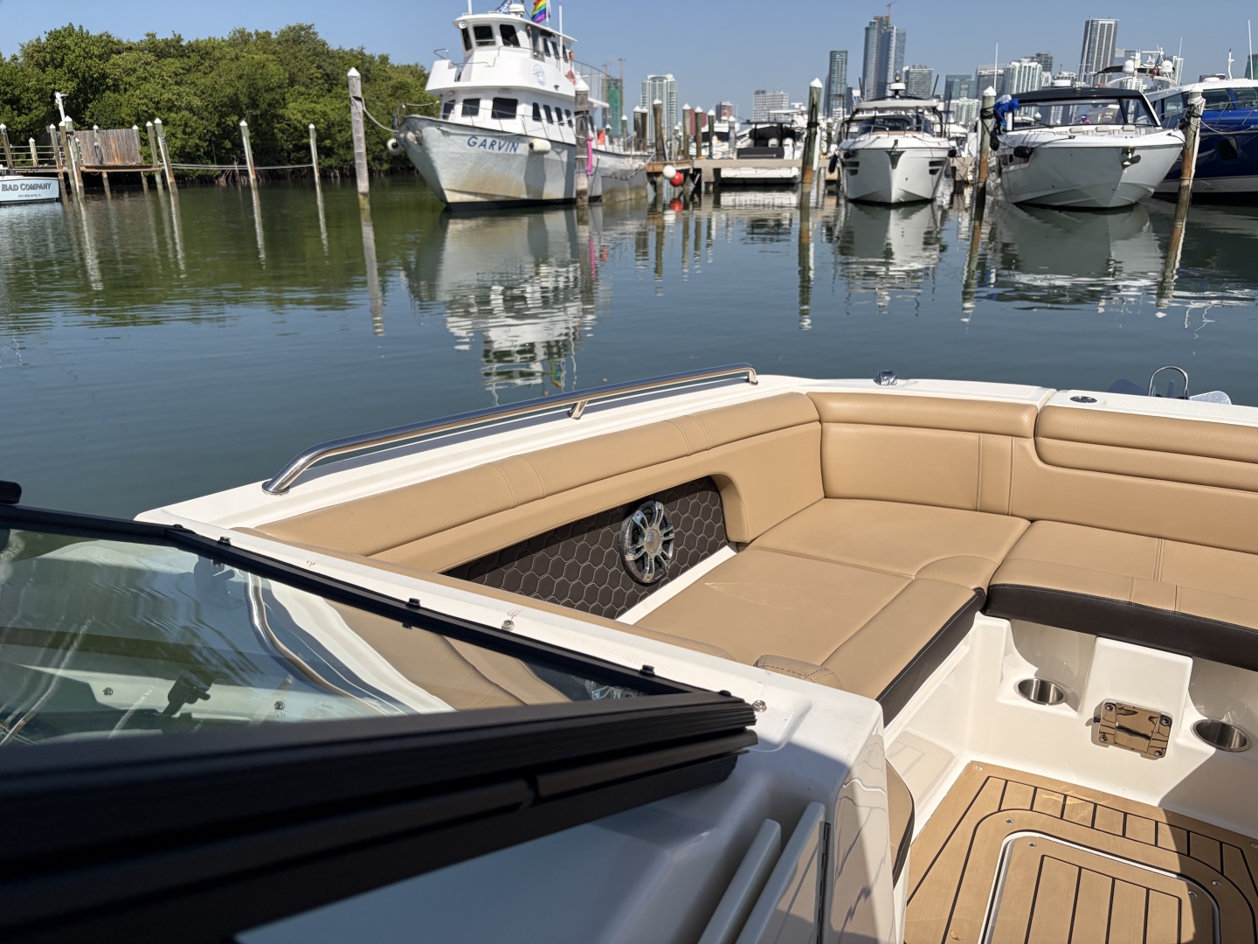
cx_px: 629
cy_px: 472
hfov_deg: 67.3
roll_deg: +3.8
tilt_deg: -18.6
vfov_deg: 53.1
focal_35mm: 26
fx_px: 945
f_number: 1.6
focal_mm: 5.96
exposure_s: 1/5814
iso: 50
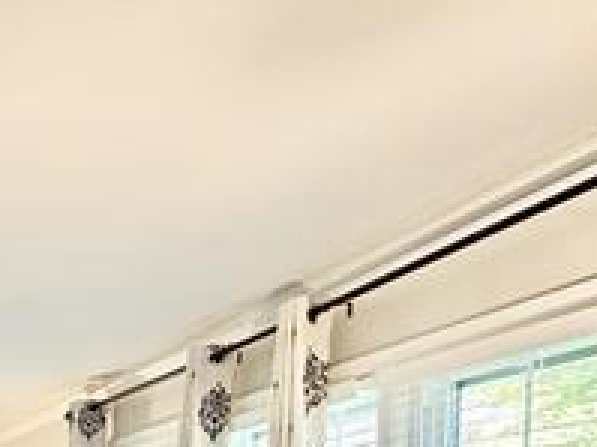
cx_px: -345
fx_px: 776
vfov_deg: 26.6
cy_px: 600
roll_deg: -0.4
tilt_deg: -2.0
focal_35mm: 45
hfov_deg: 26.6
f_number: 2.2
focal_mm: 2.22
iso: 500
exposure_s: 1/60
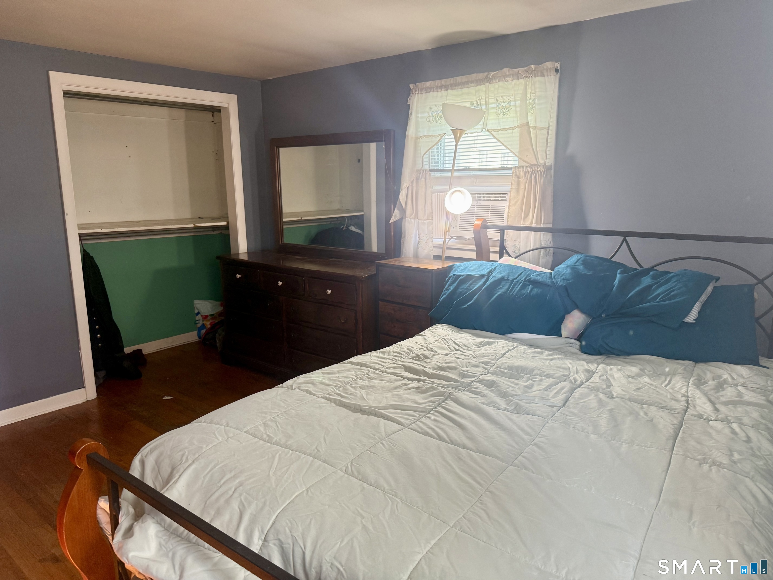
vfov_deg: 56.8
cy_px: 290
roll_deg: +0.1
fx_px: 536
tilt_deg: -11.5
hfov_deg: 71.6
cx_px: 386
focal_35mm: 24
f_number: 1.78
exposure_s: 1/60
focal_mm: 6.76
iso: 200
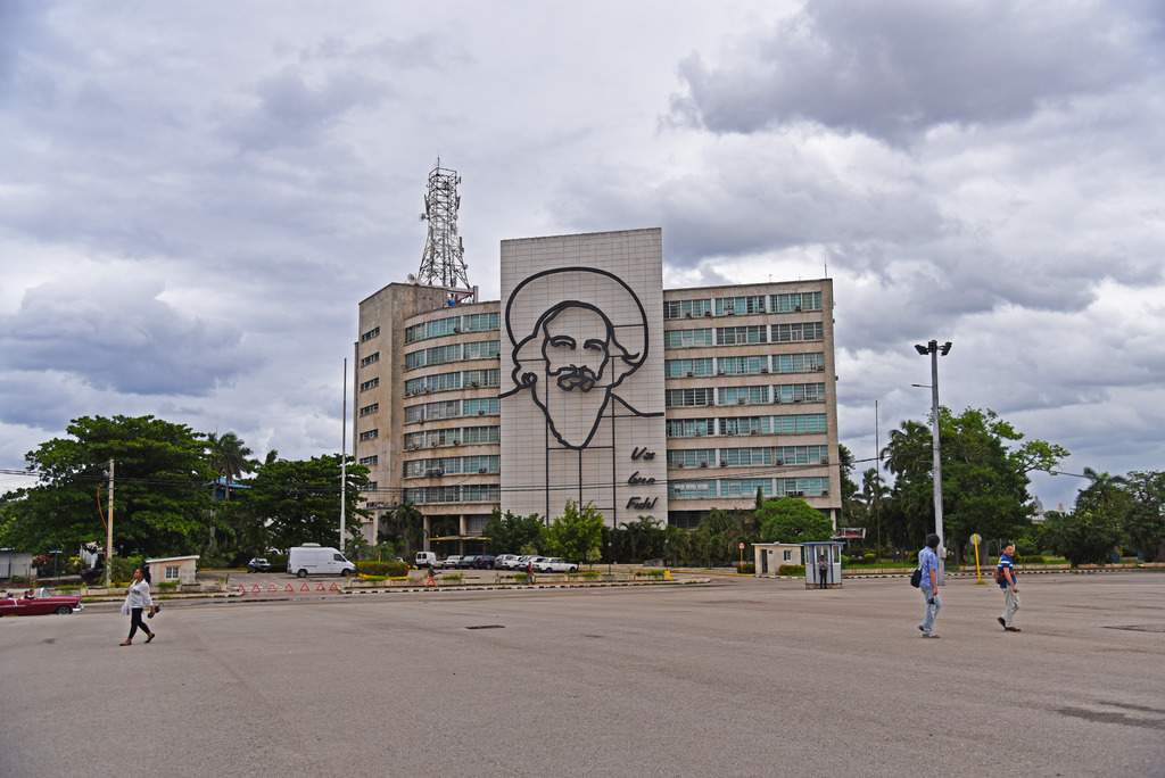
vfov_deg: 41.2
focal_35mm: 32
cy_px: 389
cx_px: 582
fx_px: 1036
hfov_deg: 58.7
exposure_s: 1/400
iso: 100
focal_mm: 32
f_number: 4
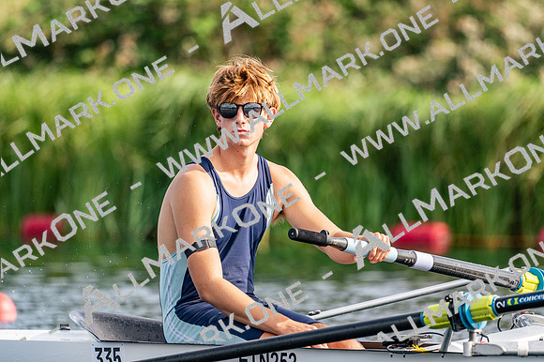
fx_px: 9061
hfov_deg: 3.4
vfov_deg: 2.3
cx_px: 272
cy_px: 181
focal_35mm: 600
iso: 640
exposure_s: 1/2500
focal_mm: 400
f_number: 4.5
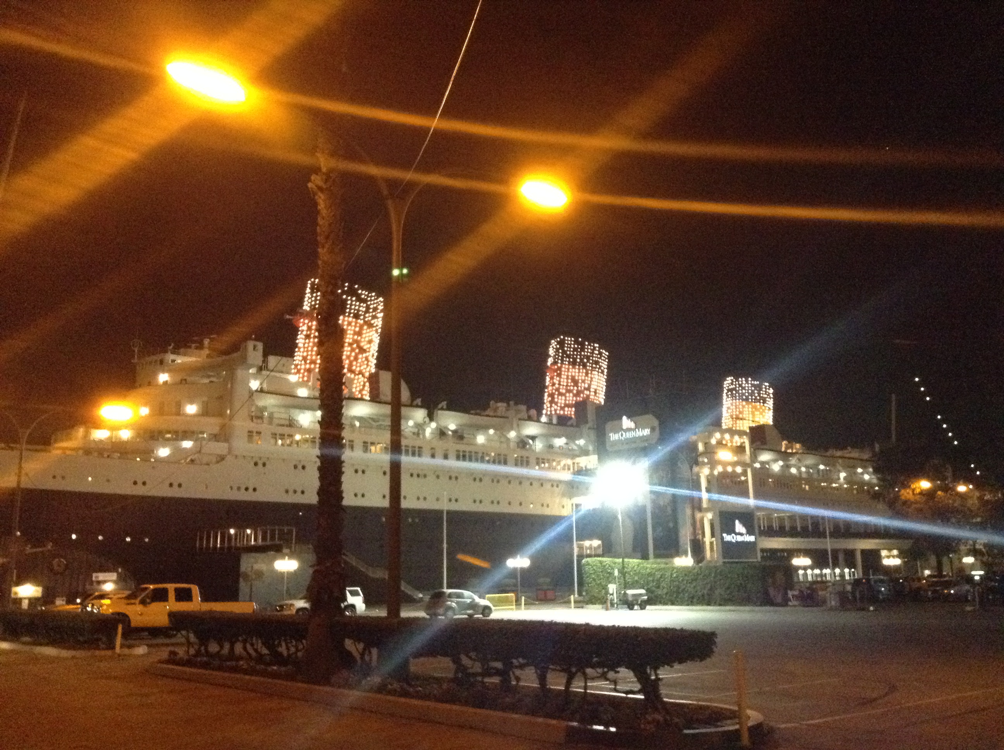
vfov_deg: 42.8
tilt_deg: +11.4
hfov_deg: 55.4
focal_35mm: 33
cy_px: 375
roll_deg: +0.4
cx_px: 502
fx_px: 956
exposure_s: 1/15
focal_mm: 3.3
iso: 500
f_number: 2.4
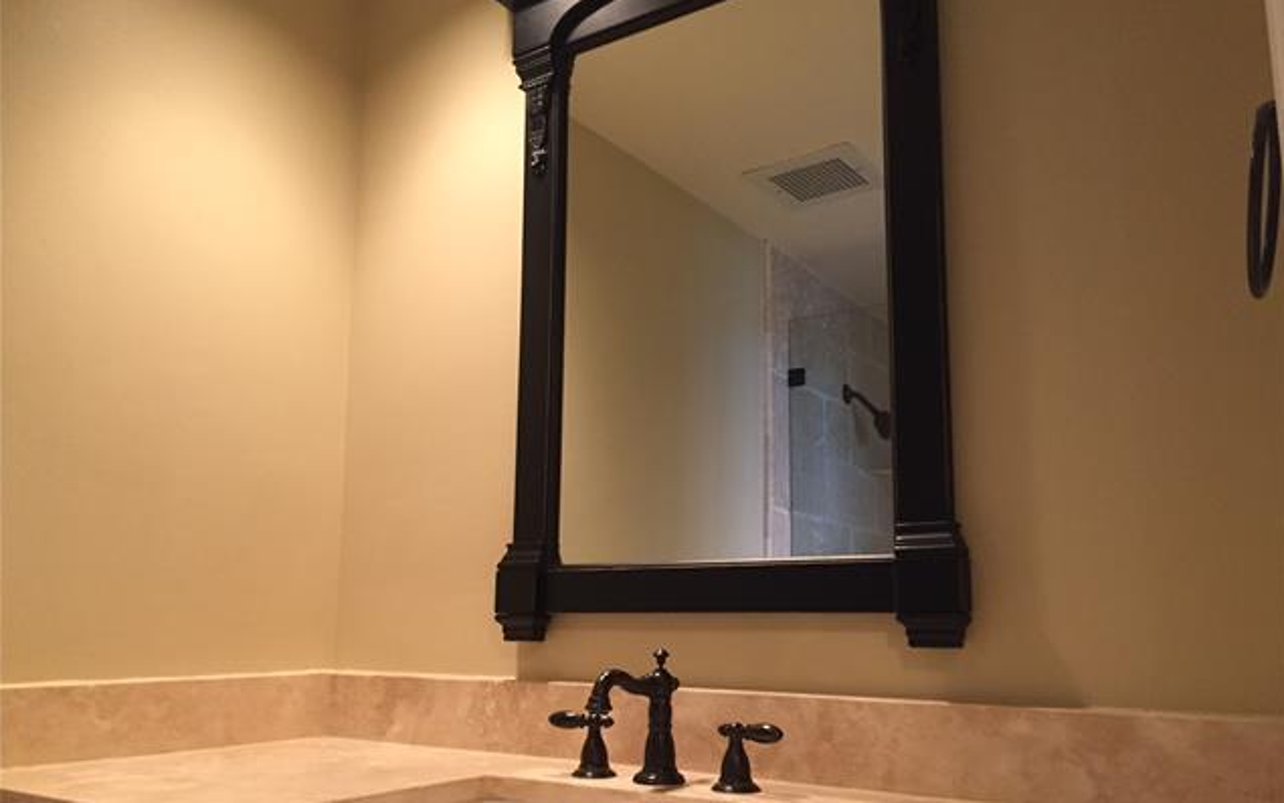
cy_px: 449
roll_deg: -1.1
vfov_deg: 40.5
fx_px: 1085
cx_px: 645
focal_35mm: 31
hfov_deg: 61.2
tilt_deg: +8.9
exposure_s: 1/30
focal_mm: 4.15
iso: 200
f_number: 2.2
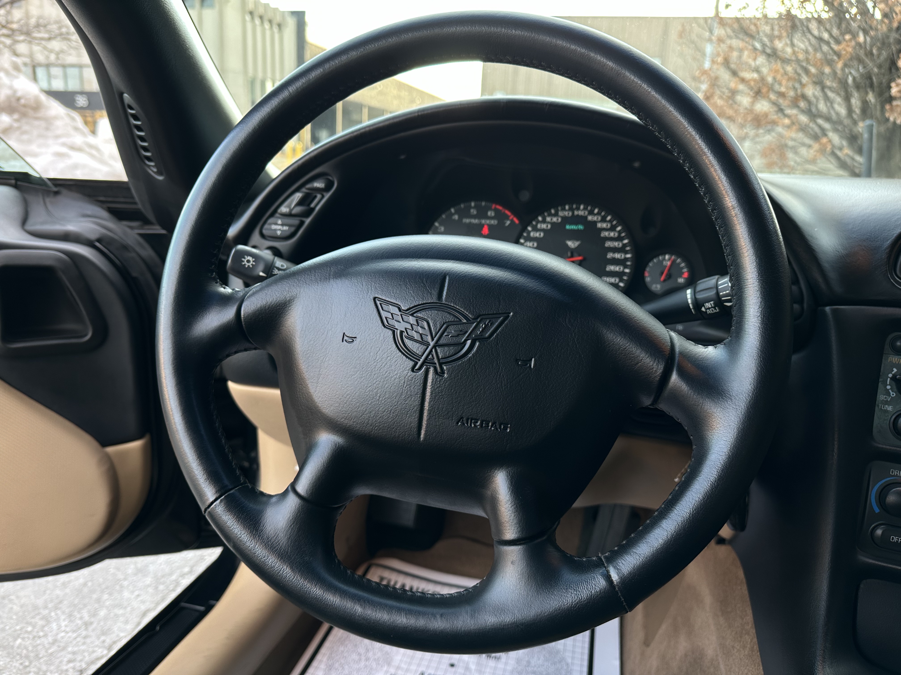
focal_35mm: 24
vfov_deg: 56.8
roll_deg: -2.2
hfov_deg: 71.6
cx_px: 450
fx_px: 625
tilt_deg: -15.3
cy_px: 338
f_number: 1.78
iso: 80
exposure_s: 1/121
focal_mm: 6.86
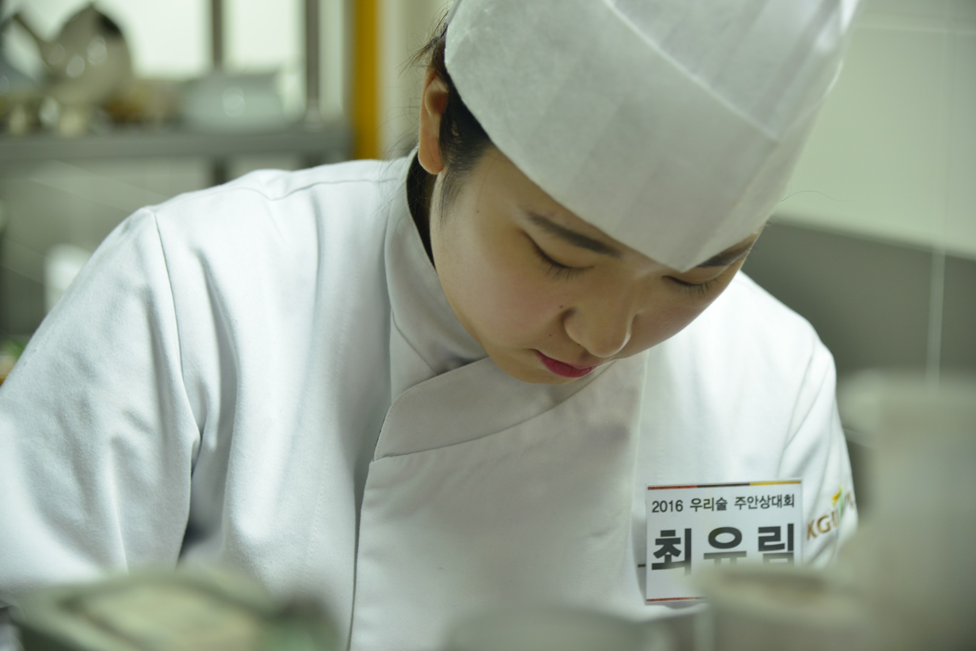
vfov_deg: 16.7
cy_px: 326
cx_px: 488
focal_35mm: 82
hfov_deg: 24.8
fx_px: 2224
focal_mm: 82
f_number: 4
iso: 800
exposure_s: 1/30
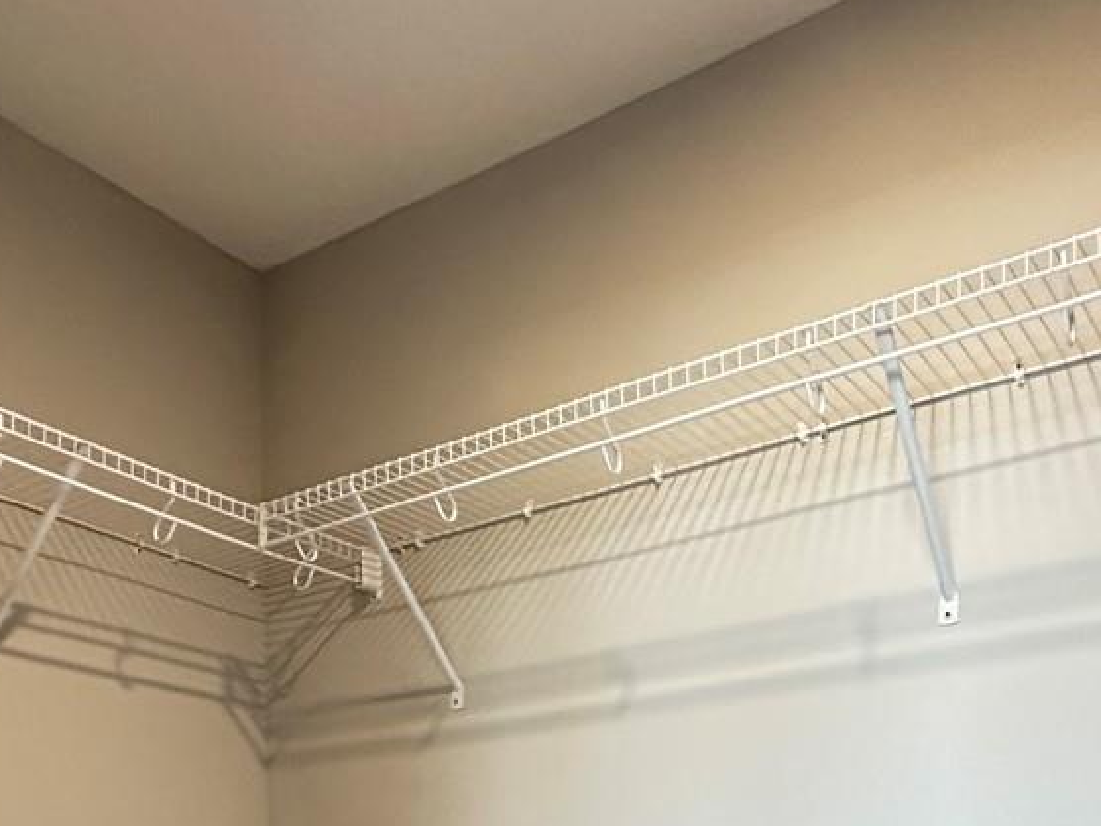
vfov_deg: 30.3
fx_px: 1272
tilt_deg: -0.2
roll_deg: +0.4
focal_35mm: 40
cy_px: 1005
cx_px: 537
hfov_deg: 46.8
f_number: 2.2
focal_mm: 2.22
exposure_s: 1/60
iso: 640
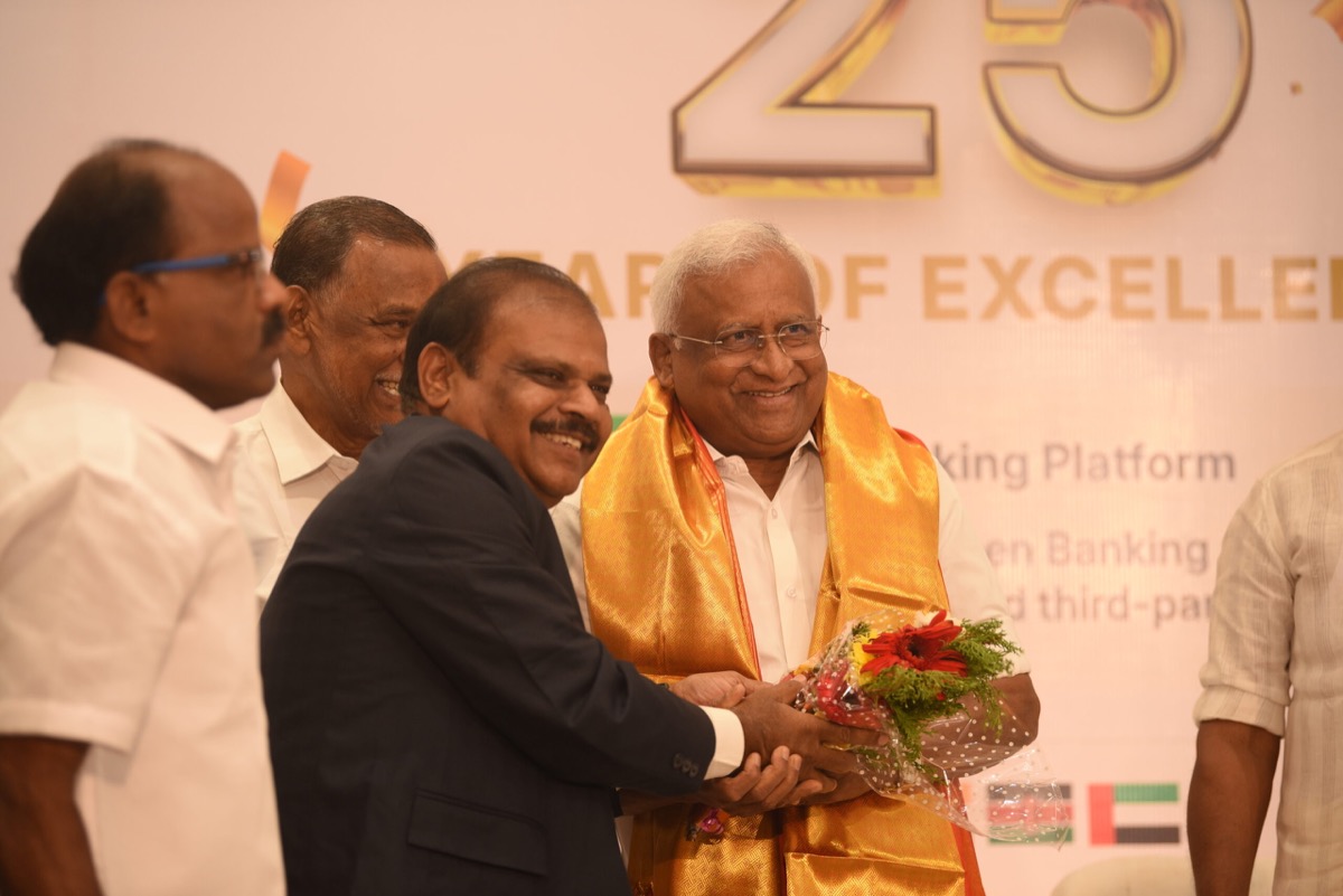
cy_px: 448
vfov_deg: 10.6
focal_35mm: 130
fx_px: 4851
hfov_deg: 15.8
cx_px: 672
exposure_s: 1/320
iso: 800
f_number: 2.8
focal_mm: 130
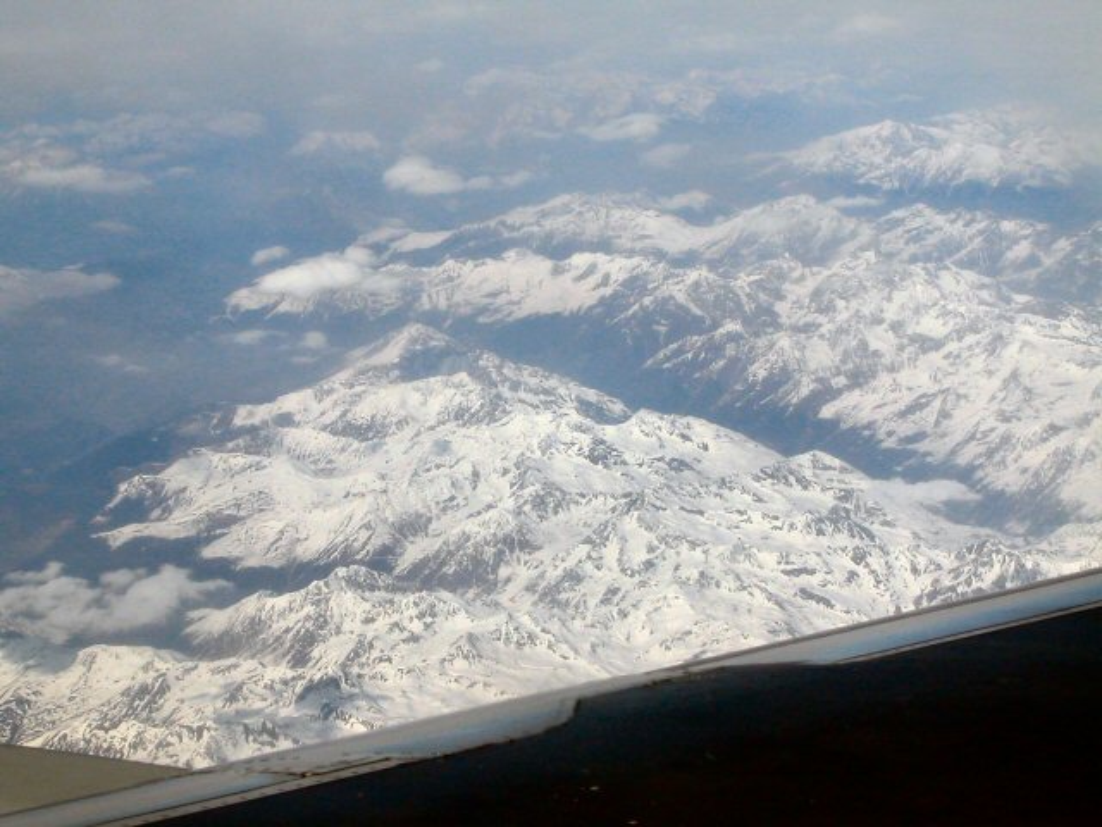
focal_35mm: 111
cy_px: 414
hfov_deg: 17.7
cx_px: 551
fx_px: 3534
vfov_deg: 13.3
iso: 100
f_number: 4.8
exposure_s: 1/742
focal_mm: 16.8
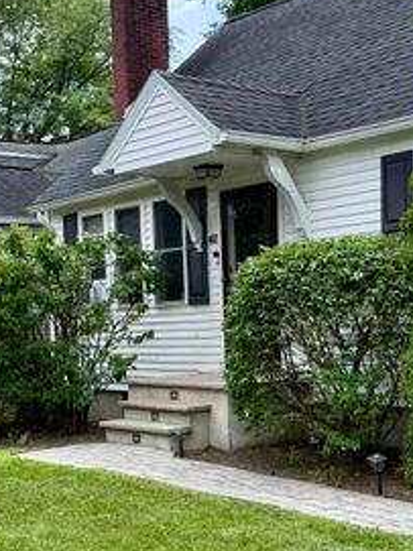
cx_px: 189
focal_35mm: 59
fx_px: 939
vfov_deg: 32.5
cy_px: 355
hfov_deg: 24.8
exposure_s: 1/1361
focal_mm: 6.76
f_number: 1.78
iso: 100
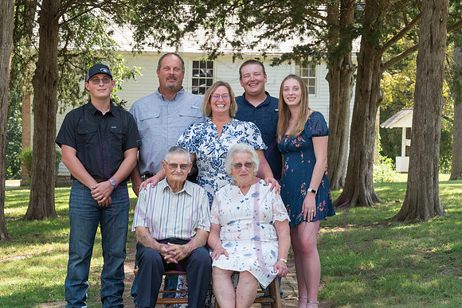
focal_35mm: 85
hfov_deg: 23.9
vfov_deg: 16.1
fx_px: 1091
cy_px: 154
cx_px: 231
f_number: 10
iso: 500
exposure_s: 1/200
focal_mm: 85
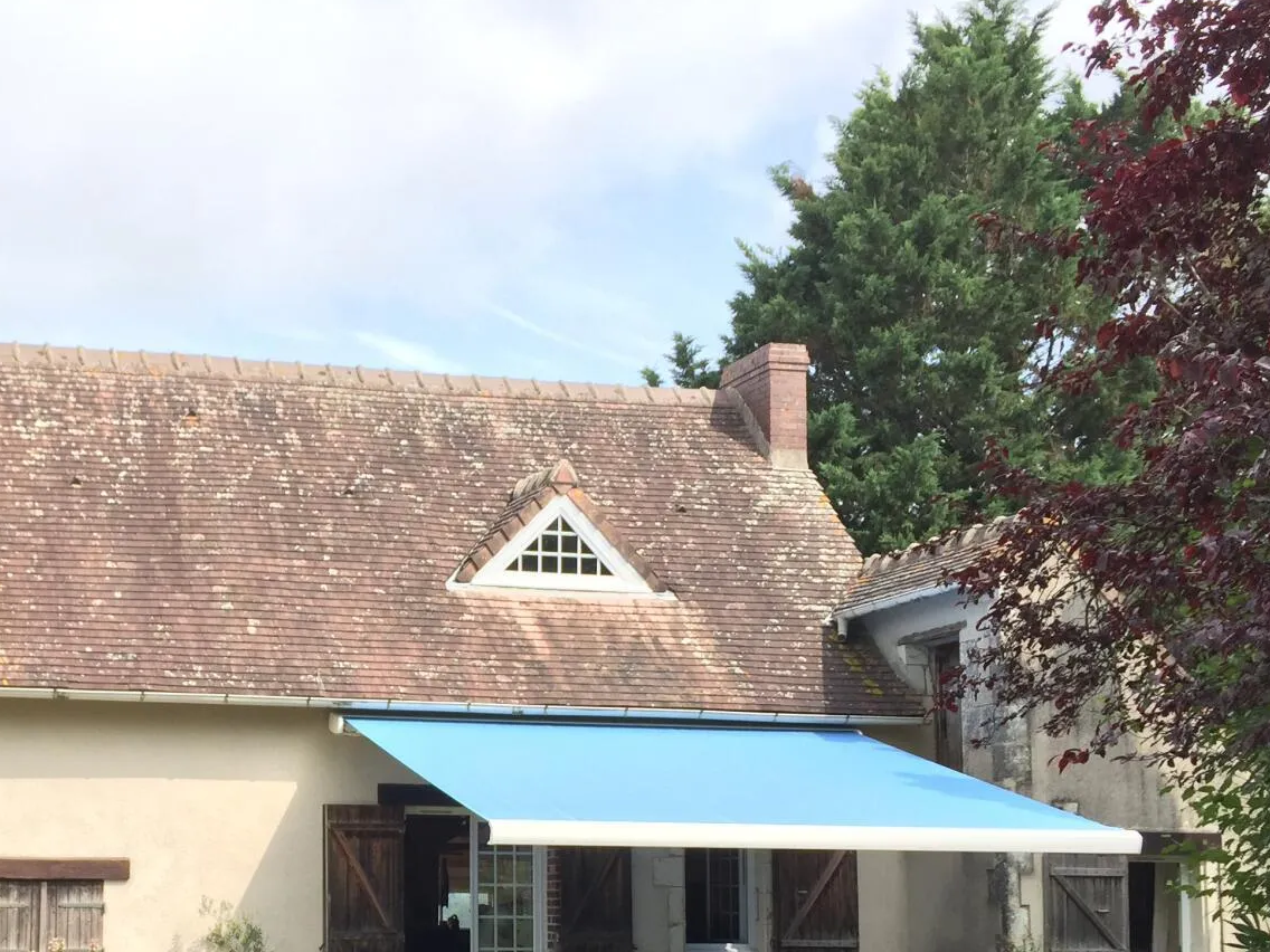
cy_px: 737
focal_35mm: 49
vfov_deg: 29.1
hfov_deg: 37.4
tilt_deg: +2.9
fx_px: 1798
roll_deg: -1.4
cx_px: 244
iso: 32
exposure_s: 1/719
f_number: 2.2
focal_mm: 4.15
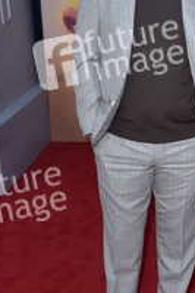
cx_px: 152
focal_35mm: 76
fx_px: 619
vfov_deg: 26.7
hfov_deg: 17.8
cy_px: 129
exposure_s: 1/250
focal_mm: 38
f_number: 6.3
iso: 400
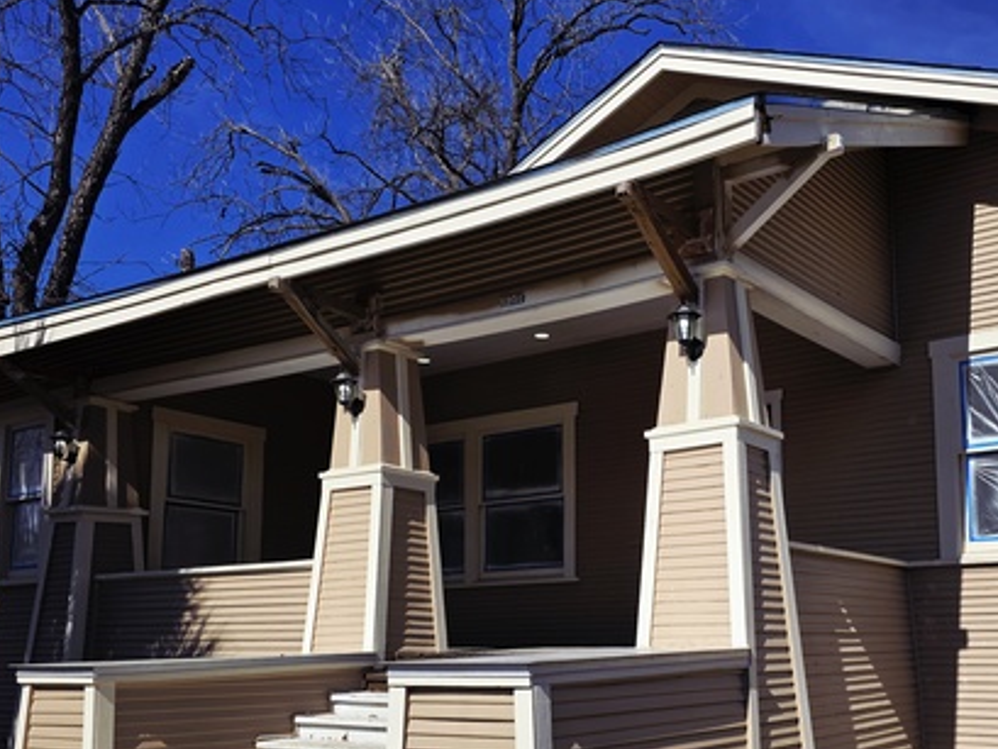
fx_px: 1038
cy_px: 522
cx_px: 673
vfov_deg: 39.0
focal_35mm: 36
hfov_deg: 50.3
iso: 64
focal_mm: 6.3
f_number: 1.7
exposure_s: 1/10000
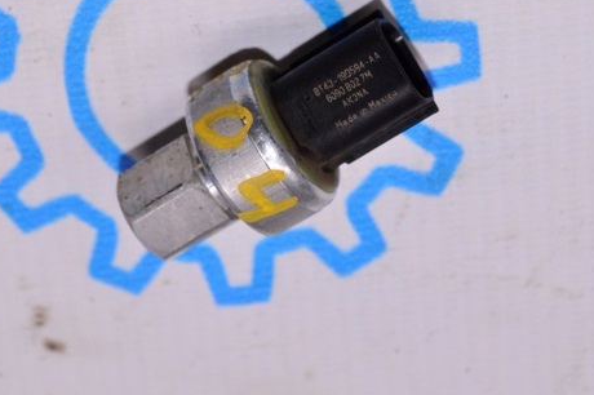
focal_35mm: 115
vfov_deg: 11.9
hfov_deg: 17.8
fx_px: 1891
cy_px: 134
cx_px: 271
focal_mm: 55
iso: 1600
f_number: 8
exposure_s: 1/200
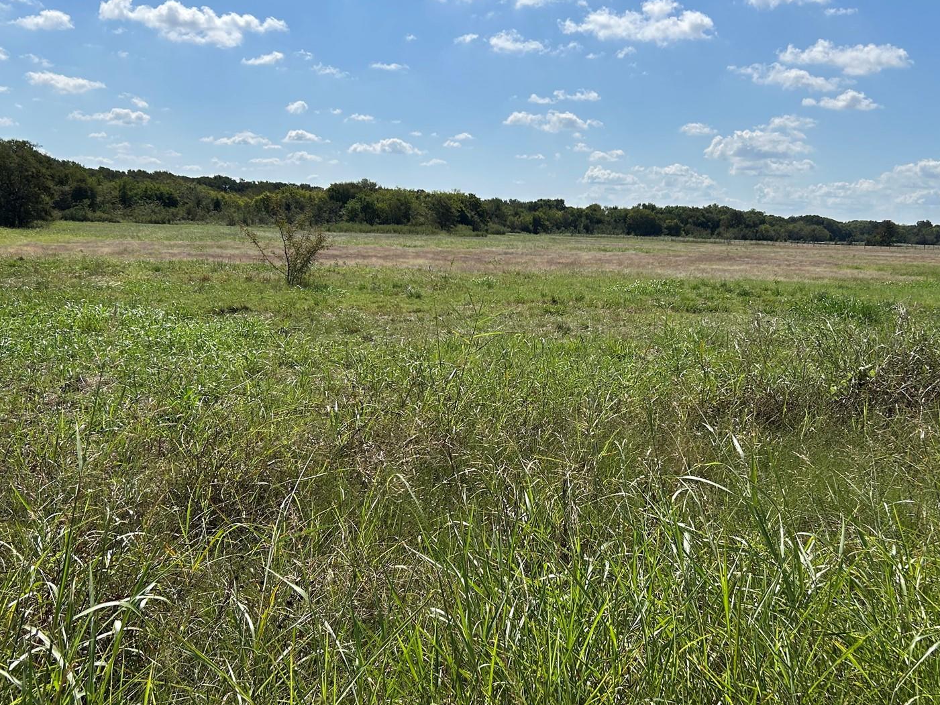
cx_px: 569
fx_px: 1032
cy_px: 370
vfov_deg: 37.7
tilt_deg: -9.0
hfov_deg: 48.6
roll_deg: -1.5
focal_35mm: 38
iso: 50
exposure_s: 1/8000
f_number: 1.5
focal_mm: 5.7
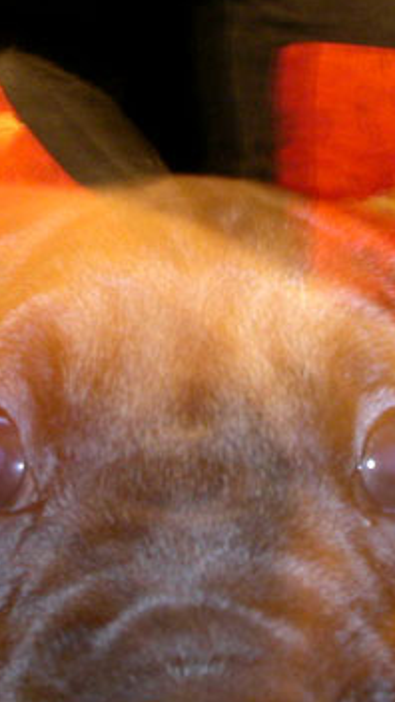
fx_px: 1024
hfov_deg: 21.8
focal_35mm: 55
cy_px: 349
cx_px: 255
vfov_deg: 37.8
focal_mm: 5.6
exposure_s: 1
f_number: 4.5
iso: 200
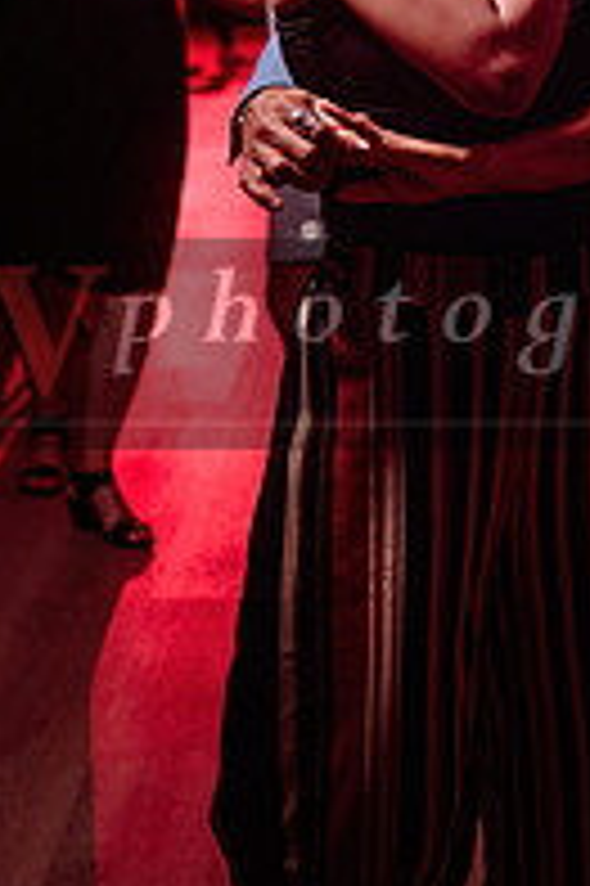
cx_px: 527
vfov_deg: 19.8
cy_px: 328
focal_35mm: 103
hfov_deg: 13.2
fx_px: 2536
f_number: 2.8
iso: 500
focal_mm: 45
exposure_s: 1/100
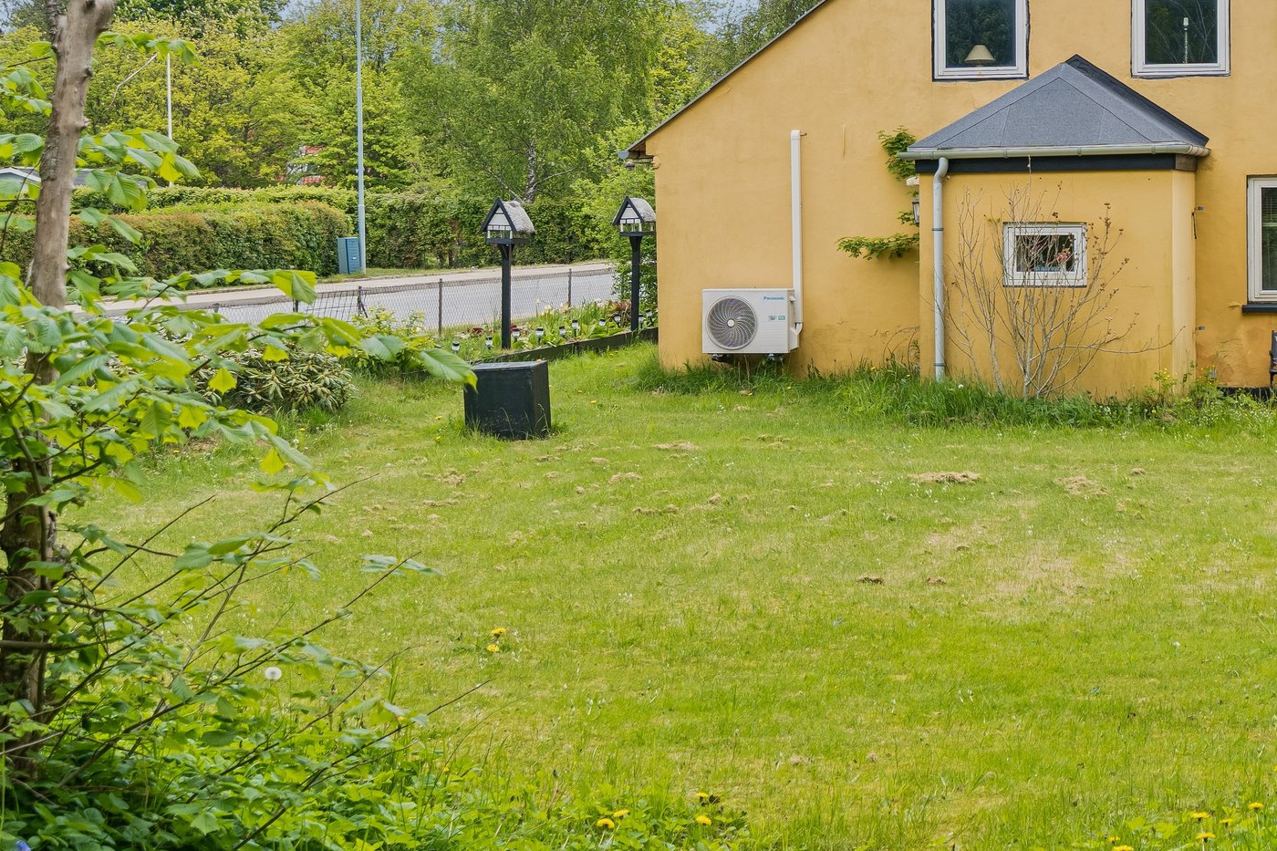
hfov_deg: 26.6
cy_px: 175
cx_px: 978
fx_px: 2660
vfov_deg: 18.0
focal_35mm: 75
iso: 200
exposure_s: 1/250
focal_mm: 35
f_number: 5
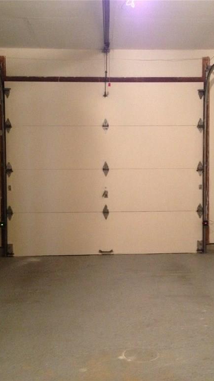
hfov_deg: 23.5
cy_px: 190
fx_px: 514
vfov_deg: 40.6
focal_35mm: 51
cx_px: 126
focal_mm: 4.28
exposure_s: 1/17
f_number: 2.4
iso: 400
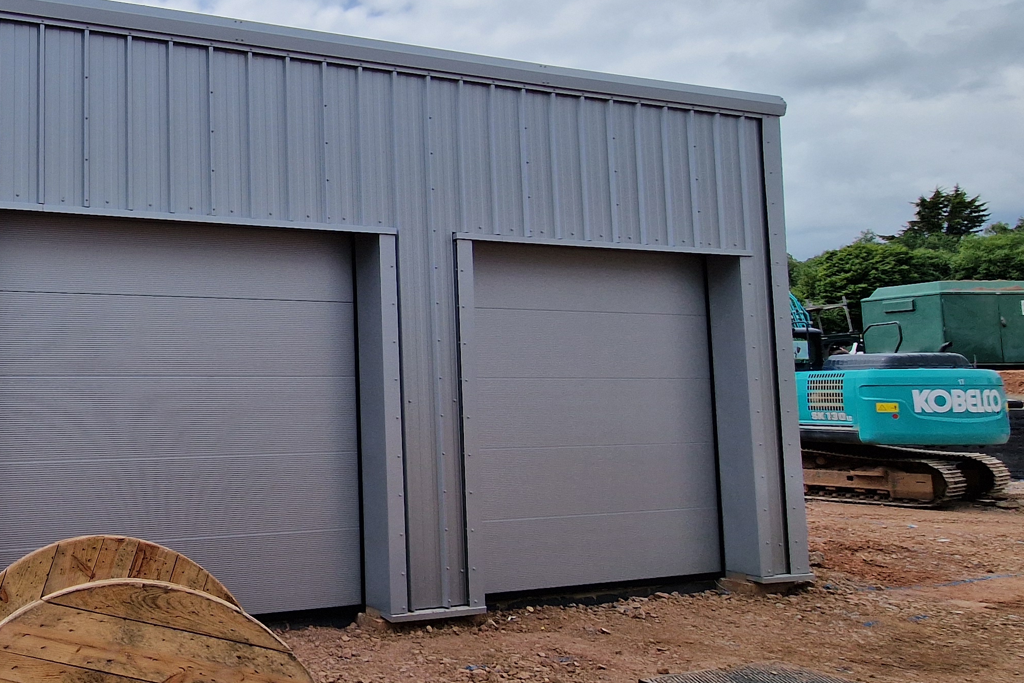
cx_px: 60
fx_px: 768
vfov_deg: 47.9
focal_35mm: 27
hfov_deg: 55.9
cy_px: 318
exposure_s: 1/4512
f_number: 2.2
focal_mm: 2.2
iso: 50
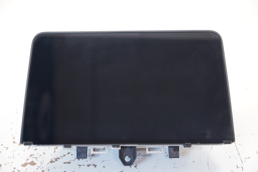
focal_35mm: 58
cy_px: 86
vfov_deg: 23.4
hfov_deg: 34.5
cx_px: 129
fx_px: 416
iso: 640
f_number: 3.2
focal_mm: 39
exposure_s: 1/125
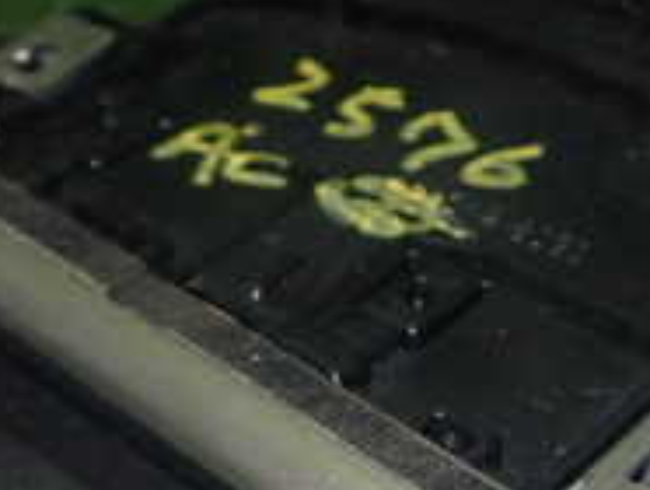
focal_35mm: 116
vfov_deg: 12.6
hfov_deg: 16.9
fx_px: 2181
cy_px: 528
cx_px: 468
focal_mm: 6.37
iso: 500
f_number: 7.1
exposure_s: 1/40
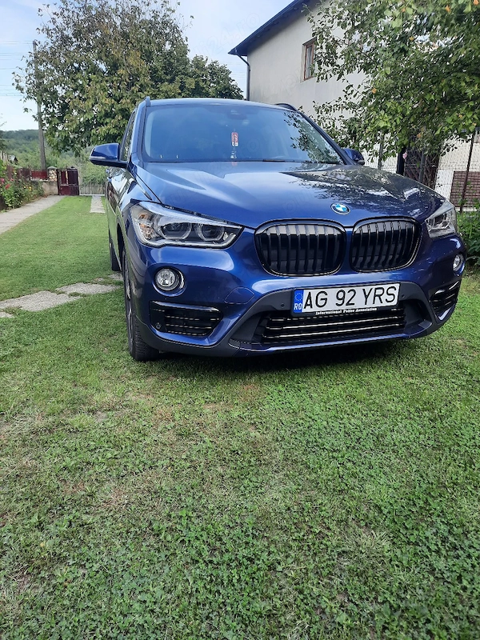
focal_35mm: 25
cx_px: 240
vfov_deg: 69.4
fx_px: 462
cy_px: 320
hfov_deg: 54.9
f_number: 2
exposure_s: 1/127
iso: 32
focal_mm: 4.6
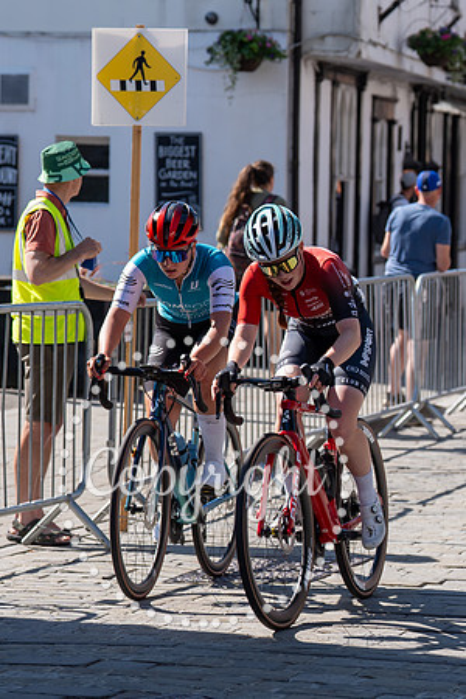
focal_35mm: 150
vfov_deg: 13.7
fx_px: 2915
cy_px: 261
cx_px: 410
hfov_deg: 9.1
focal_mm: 79
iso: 100
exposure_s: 1/1000
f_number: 3.5
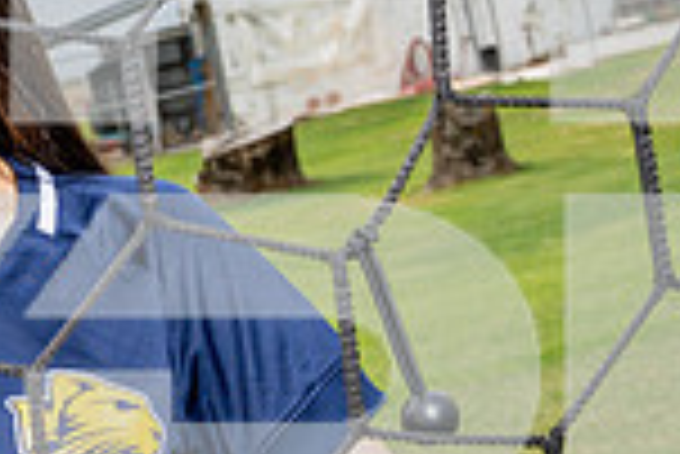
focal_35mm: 123
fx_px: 2326
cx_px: -63
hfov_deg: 16.2
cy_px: 434
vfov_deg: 11.1
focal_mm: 32
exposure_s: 1/250
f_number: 6.3
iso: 100
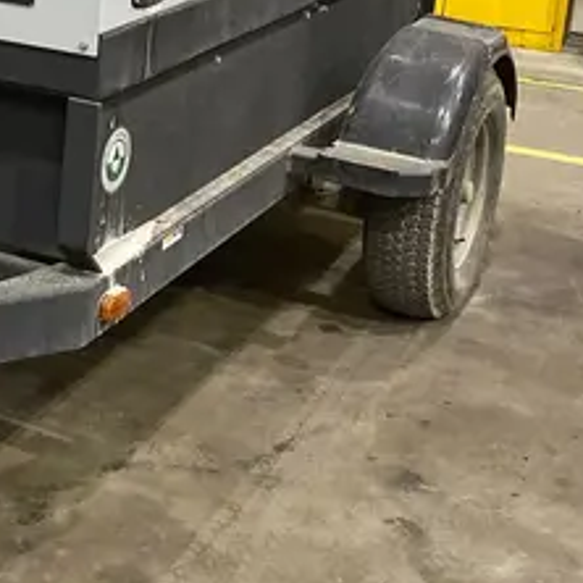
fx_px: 1448
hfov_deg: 21.4
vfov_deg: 22.4
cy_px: 91
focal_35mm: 76
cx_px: -87
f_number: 1.8
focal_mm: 4.25
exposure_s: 1/40
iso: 500
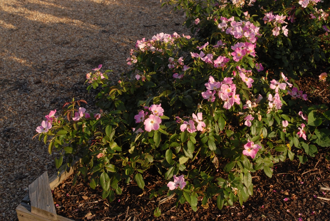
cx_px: 165
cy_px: 110
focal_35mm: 52
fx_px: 482
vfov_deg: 25.8
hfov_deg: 37.8
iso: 400
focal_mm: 35
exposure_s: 1/250
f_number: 8
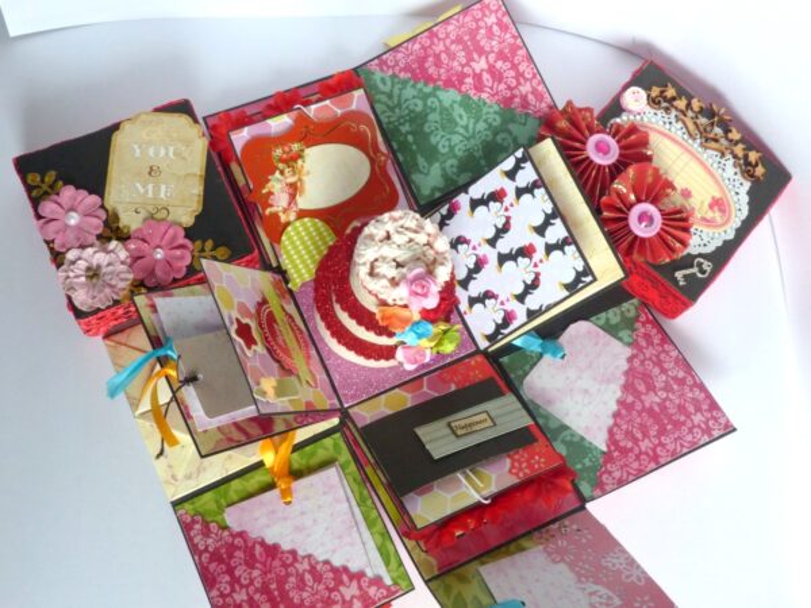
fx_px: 1031
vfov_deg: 32.9
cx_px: 406
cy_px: 304
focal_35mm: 44
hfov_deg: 42.9
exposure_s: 1/60
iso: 200
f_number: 7.1
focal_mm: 7.8
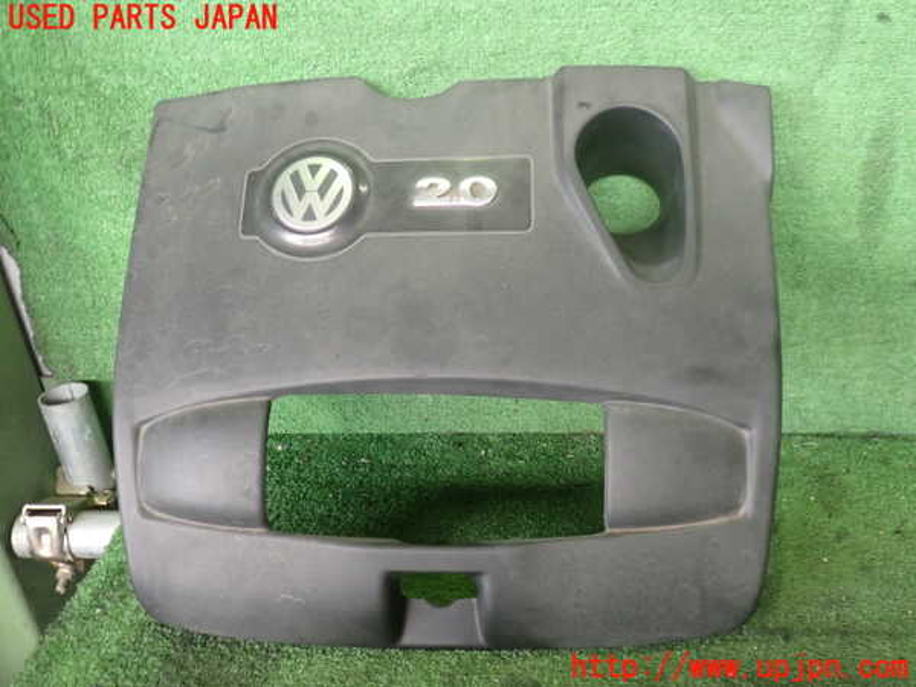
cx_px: 458
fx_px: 794
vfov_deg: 46.8
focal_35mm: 30
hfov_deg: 60.0
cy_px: 344
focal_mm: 5.4
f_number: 2.3
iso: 500
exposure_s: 1/50
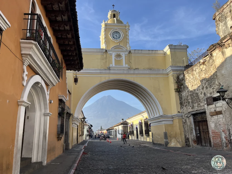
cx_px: 116
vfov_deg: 53.1
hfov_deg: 67.3
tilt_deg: +13.7
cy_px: 87
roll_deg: +2.6
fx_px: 174
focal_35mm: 26
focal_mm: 5.1
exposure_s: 1/1175
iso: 50
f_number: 1.6
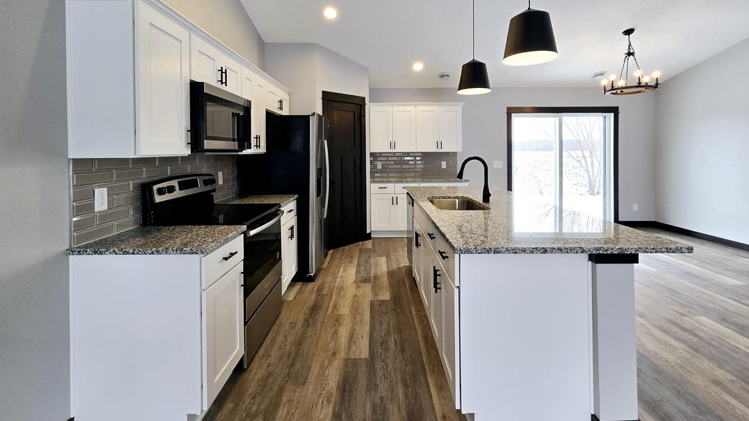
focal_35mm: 15
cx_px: 382
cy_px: 156
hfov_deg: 103.0
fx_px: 298
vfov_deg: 69.3
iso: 64
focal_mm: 2.2
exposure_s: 1/120
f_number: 2.2
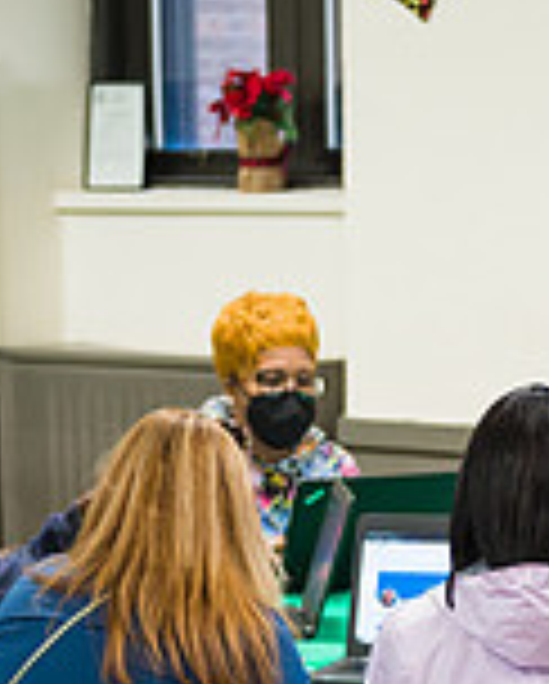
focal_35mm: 186
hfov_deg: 8.3
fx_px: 3770
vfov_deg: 10.3
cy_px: 675
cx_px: 549
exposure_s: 1/200
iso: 1600
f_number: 3.2
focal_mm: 52
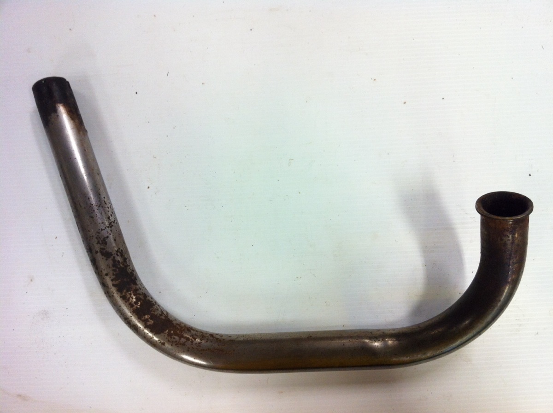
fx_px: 558
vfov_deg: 40.6
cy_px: 206
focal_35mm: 35
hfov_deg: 52.7
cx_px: 276
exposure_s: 1/17
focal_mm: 3.85
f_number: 2.8
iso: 100
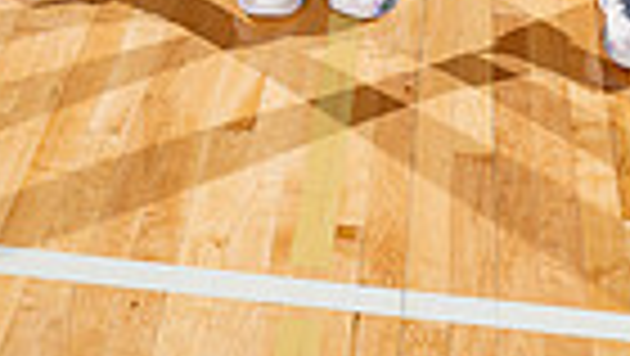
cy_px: -644
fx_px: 1806
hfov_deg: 19.7
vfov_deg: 9.3
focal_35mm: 108
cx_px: 428
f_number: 5.6
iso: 200
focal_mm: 32
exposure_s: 1/250
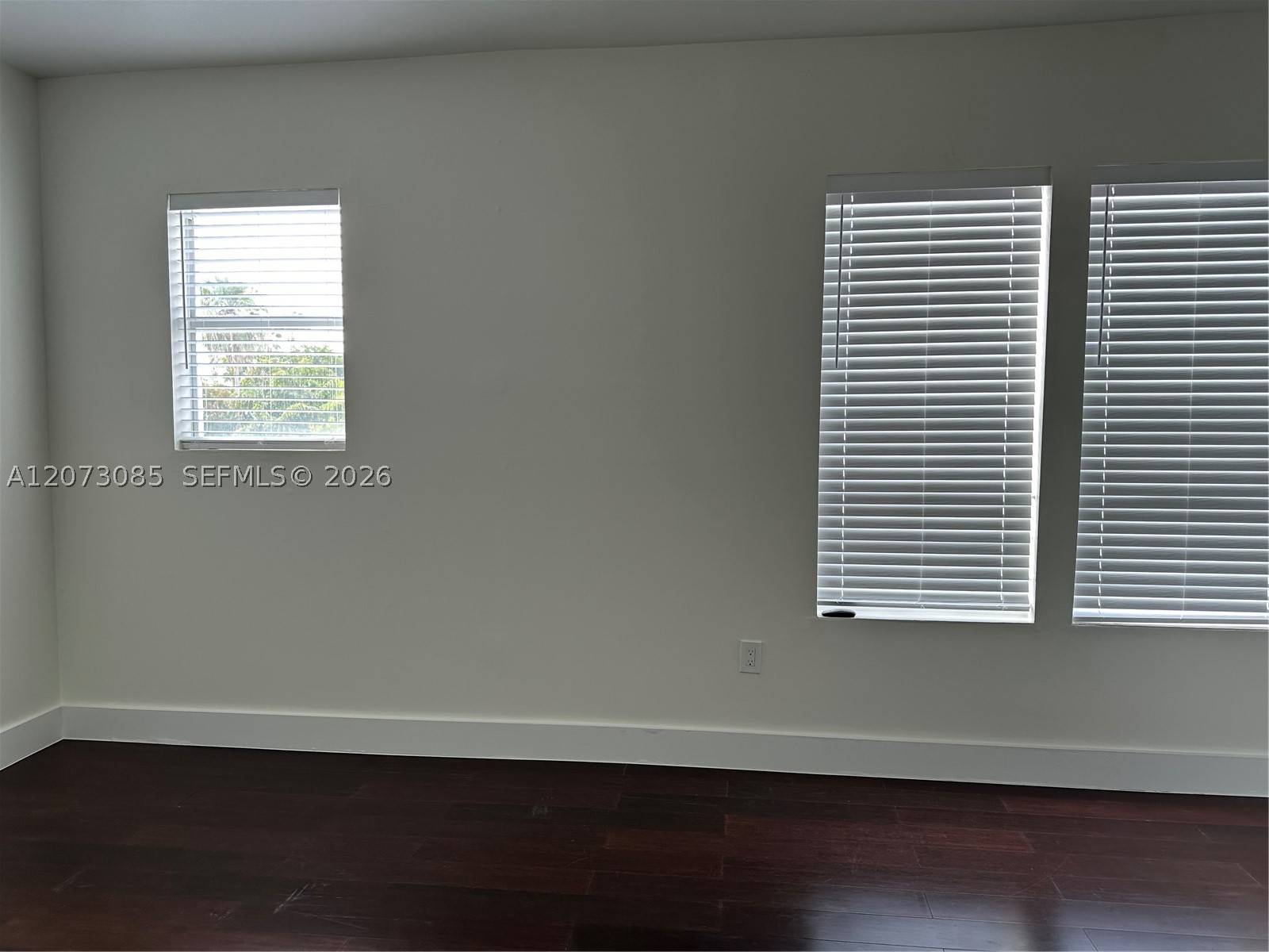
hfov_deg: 71.6
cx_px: 634
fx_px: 880
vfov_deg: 56.8
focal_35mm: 24
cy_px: 476
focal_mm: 6.86
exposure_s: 1/121
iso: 80
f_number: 1.78
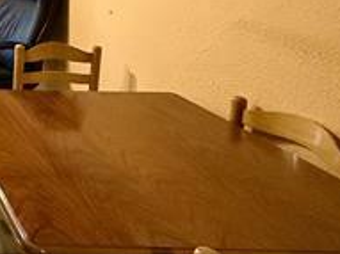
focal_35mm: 47
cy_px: -7
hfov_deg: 28.9
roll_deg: -0.9
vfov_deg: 28.7
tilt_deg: -7.5
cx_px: -146
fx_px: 461
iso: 640
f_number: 2.2
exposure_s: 1/100
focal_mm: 2.22
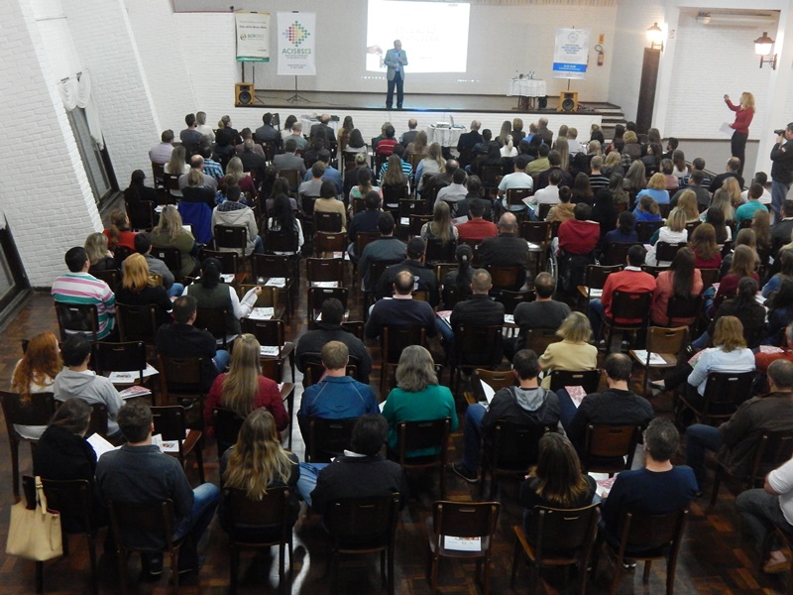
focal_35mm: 38
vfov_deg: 37.7
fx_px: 871
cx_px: 396
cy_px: 298
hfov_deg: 49.0
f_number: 3.4
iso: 800
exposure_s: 1/8
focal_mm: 6.8
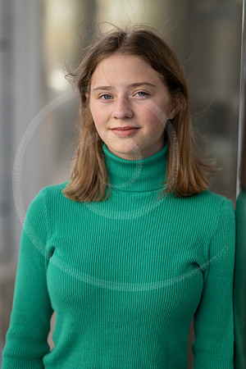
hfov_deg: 16.1
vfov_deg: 23.9
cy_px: 184
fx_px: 871
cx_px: 123
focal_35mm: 85
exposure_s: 1/800
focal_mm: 85
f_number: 1.8
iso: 125
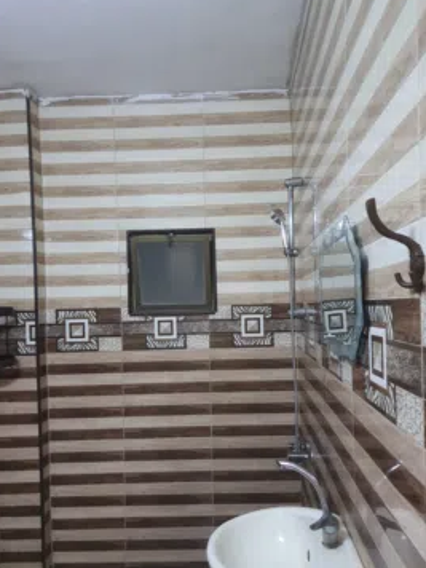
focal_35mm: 27
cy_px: 306
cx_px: 231
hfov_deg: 51.3
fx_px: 443
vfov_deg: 65.2
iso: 640
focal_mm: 5.23
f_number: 1.8
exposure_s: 1/50
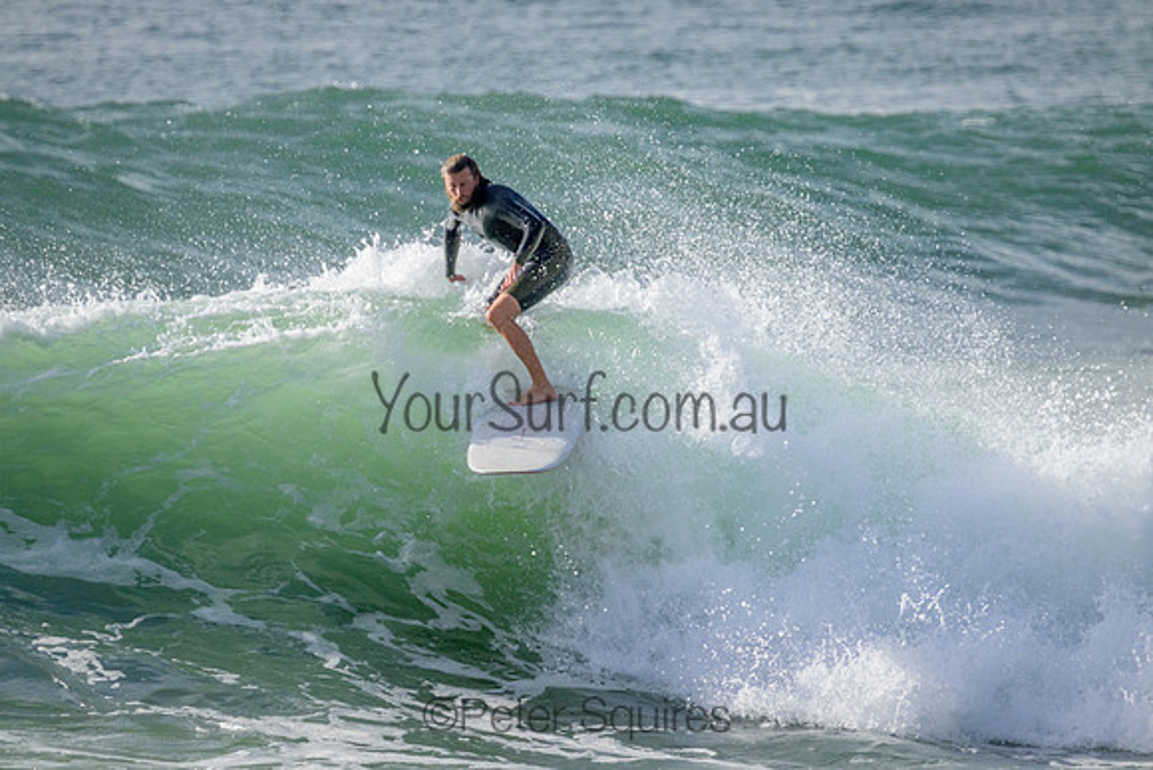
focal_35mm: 800
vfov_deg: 1.7
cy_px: 385
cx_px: 576
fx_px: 25627
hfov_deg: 2.6
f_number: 11
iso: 900
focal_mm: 800
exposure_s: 1/2000
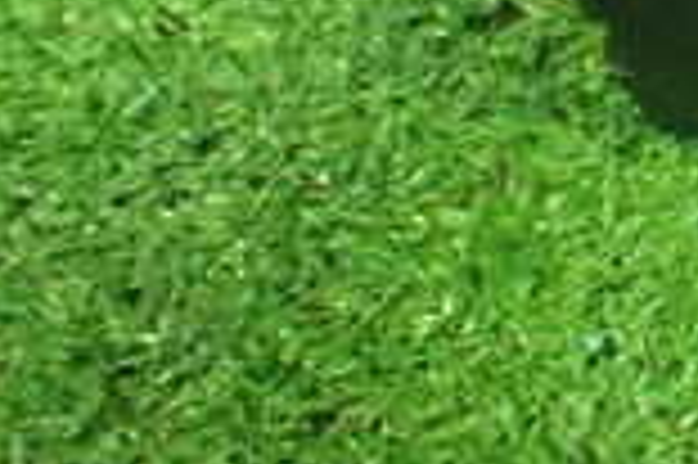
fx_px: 2344
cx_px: 1270
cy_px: -392
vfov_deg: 10.6
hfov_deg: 14.7
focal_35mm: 121
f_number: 2.3
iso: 1000
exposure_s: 1/30
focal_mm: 5.4
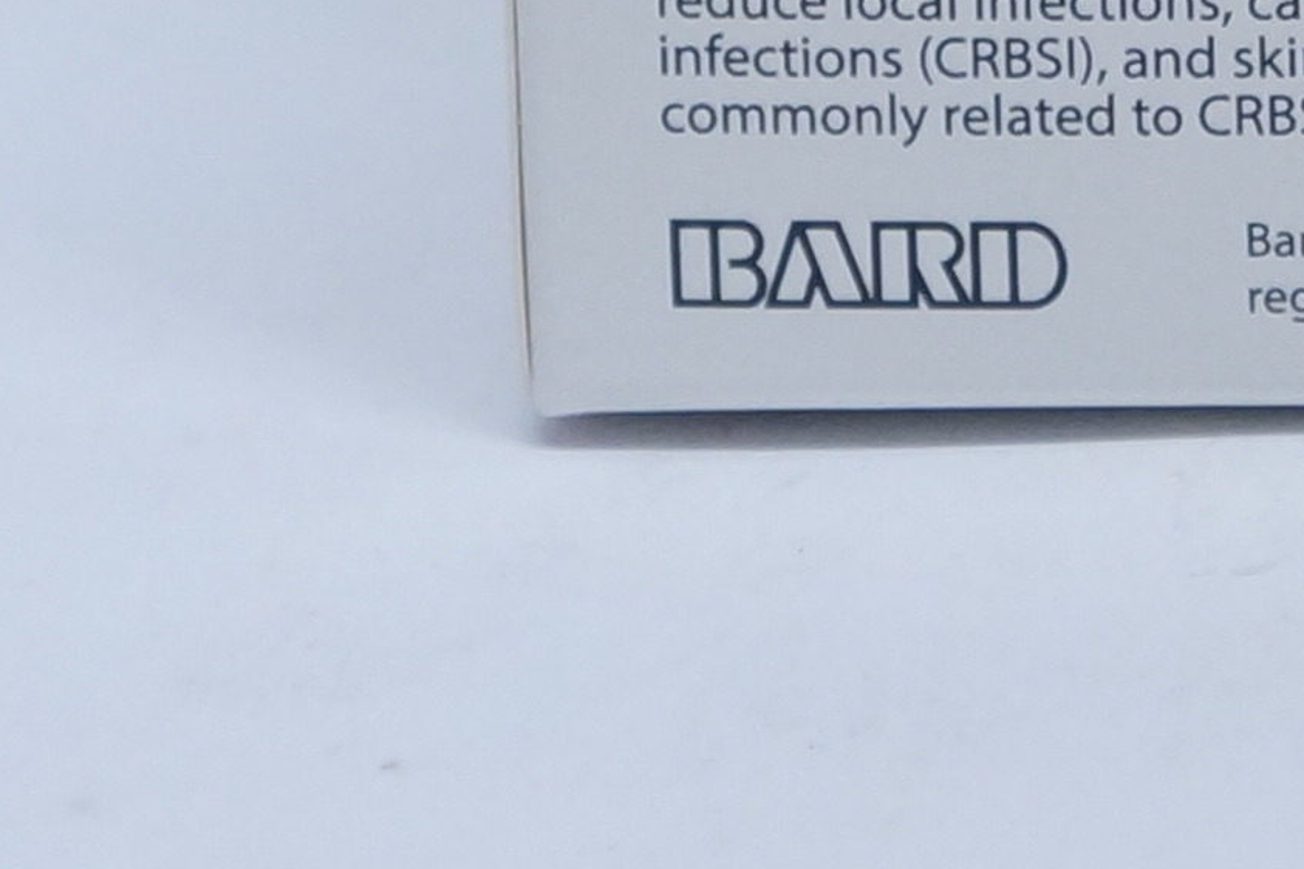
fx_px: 10757
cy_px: -603
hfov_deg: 6.9
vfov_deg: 4.6
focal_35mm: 297
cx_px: 1360
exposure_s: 1/200
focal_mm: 34
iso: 800
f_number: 4.5
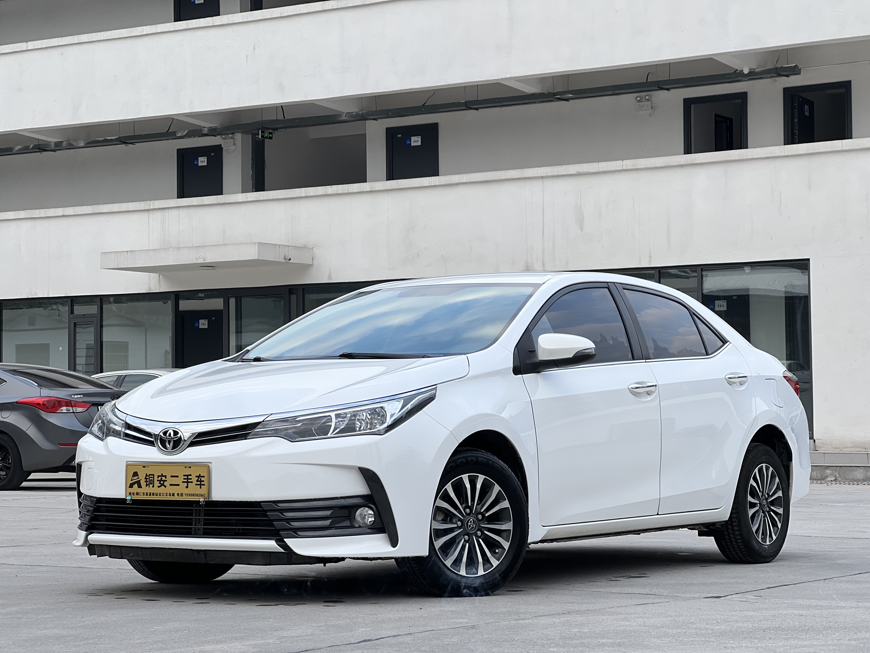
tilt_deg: +2.6
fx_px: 1935
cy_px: 326
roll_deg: +0.4
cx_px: 435
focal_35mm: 77
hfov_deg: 25.3
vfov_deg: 19.1
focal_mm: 9
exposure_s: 1/121
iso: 32
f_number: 2.8
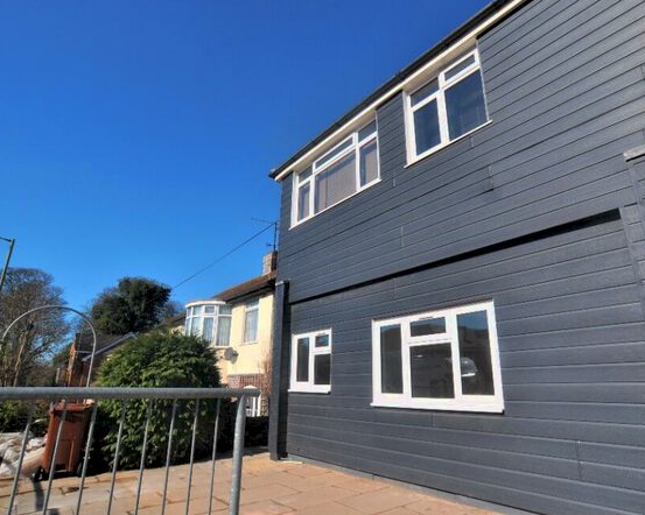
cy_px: 255
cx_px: 360
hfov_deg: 81.2
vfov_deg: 69.2
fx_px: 374
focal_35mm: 20
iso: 200
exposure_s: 1/500
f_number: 10
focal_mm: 11
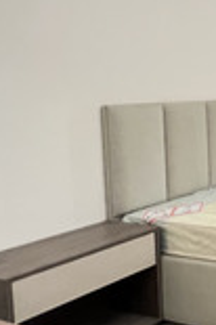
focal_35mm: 40
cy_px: 106
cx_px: 469
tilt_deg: -2.9
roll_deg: +0.0
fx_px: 361
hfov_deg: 17.4
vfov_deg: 47.6
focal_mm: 1.57
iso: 500
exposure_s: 1/50
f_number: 1.8
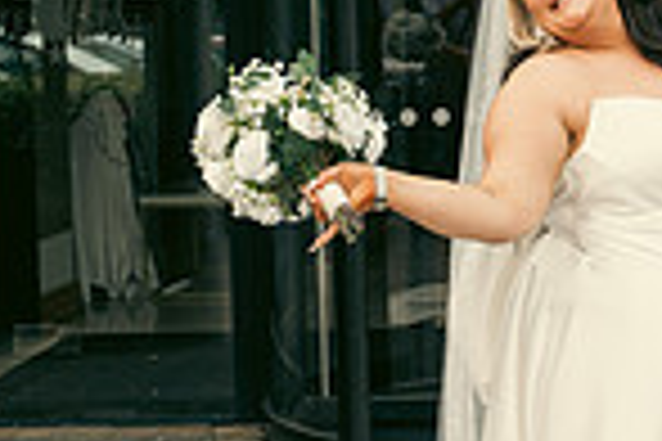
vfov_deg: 9.7
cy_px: 169
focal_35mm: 142
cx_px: 707
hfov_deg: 14.2
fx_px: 2611
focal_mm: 36
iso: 160
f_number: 5
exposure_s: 1/250
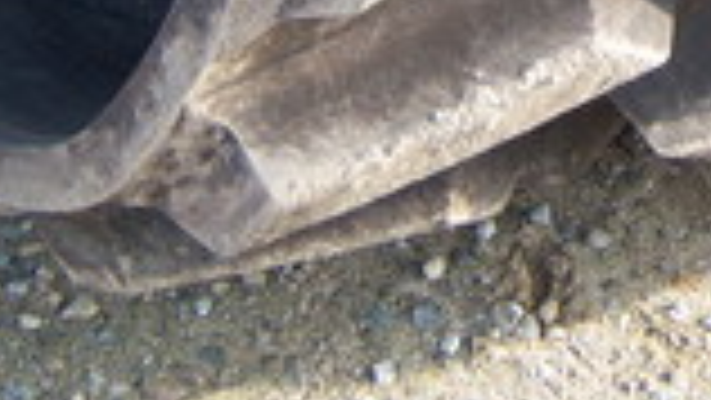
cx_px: 788
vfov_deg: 8.5
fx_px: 2546
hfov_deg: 15.5
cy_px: -400
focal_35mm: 135
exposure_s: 1/200
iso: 80
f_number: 2.8
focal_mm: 7.5
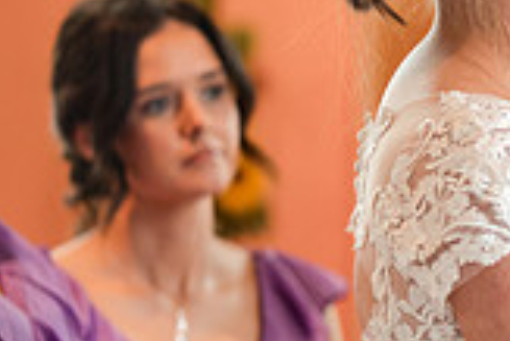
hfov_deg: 4.5
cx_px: 851
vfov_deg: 3.1
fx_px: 6395
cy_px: 355
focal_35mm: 451
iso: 640
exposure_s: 1/500
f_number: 1.4
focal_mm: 85
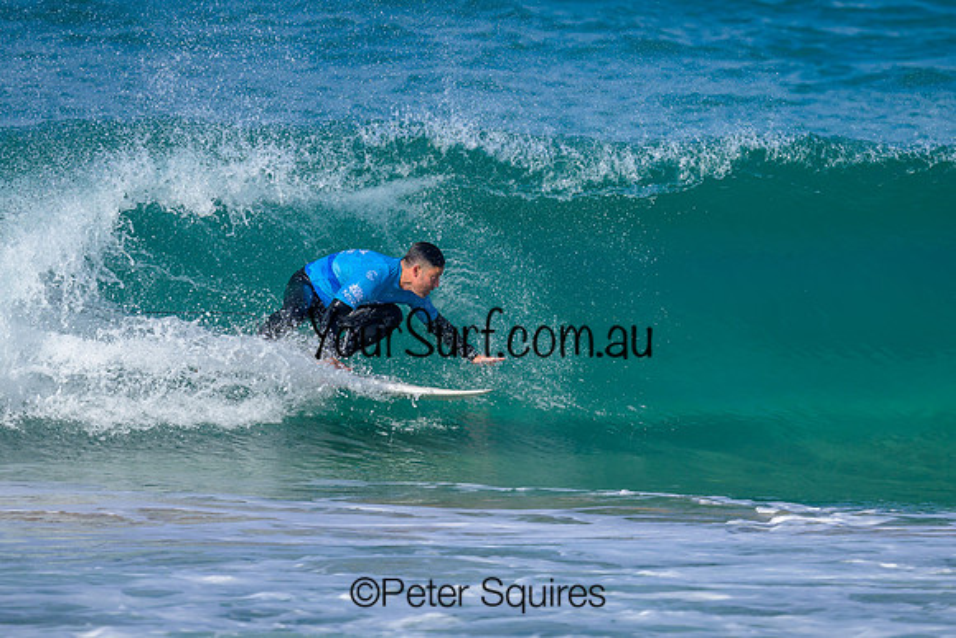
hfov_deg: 1.9
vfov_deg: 1.3
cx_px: 506
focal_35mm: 1098
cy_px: 266
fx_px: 29174
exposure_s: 1/2000
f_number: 6.3
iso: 360
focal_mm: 800
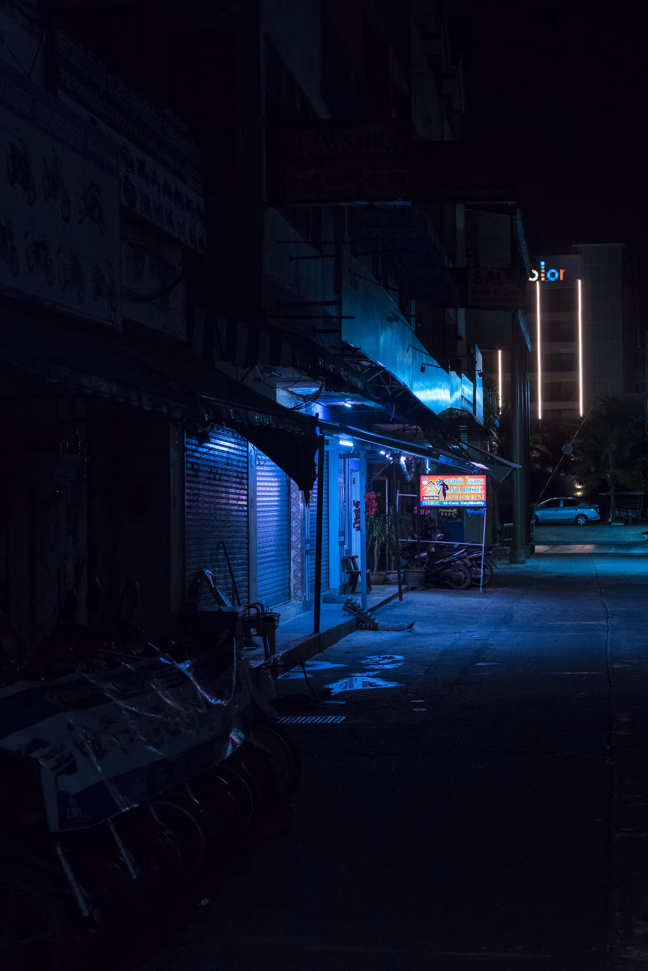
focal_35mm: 62
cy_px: 454
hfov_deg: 21.8
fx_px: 1674
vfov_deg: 32.4
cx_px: 416
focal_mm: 30
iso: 2500
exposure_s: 1/100
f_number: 2.8
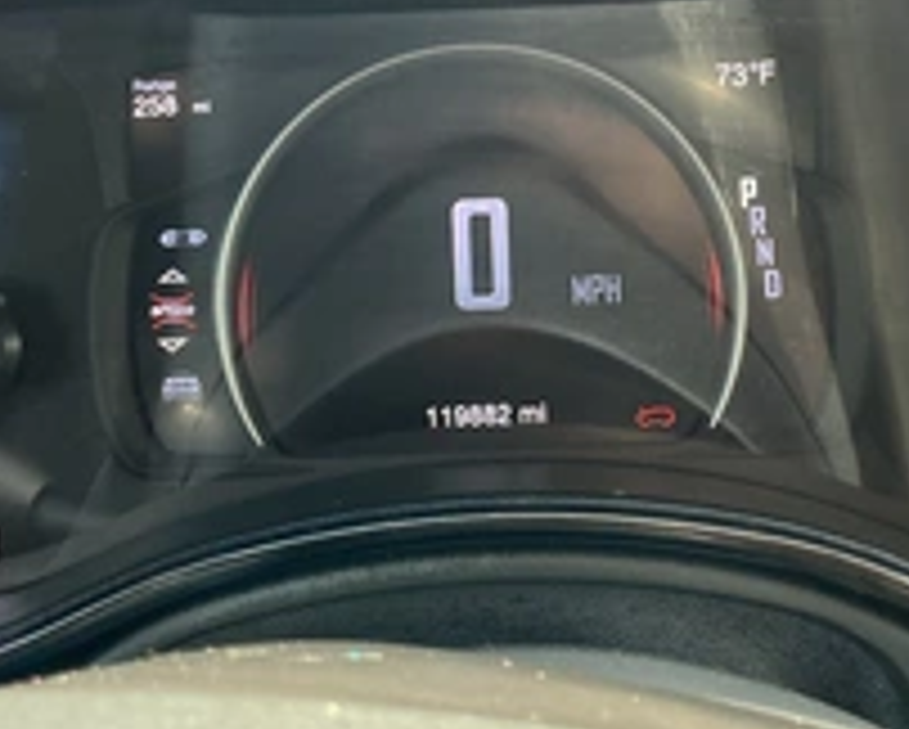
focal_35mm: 54
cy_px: 189
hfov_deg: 34.7
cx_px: 495
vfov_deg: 27.8
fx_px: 1454
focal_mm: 3
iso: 125
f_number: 1.8
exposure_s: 1/60
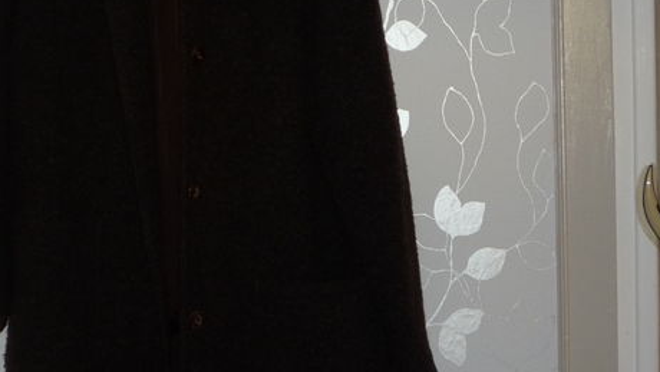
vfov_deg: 17.0
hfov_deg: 29.0
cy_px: 233
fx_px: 1243
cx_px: 119
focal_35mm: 71
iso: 100
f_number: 3.3
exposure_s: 1/30
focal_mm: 5.2
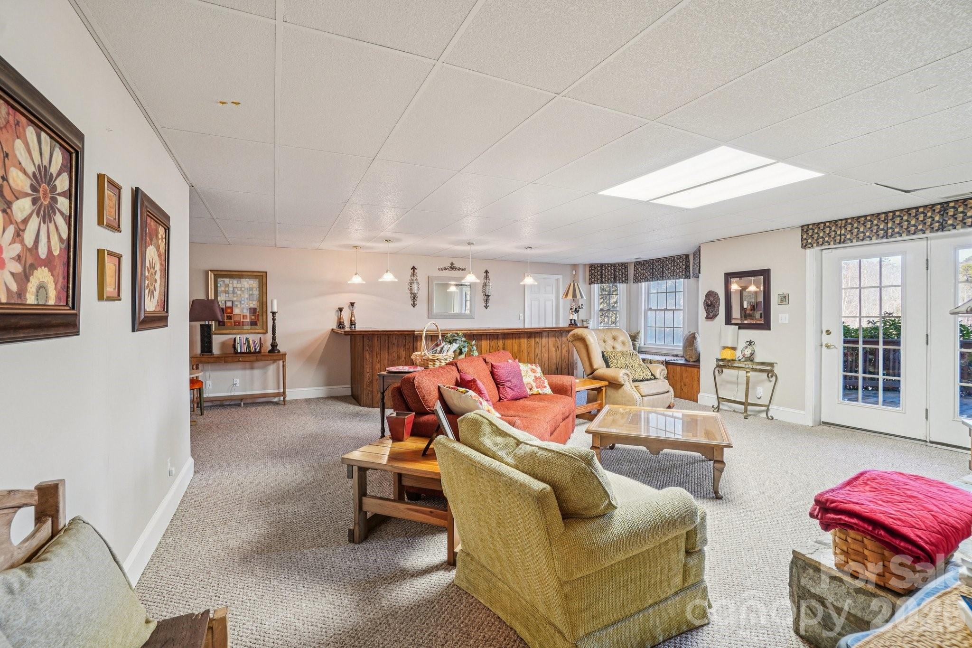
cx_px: 486
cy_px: 324
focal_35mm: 15
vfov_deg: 77.3
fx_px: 405
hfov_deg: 100.4
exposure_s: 1/10
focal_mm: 10
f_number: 8
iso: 400
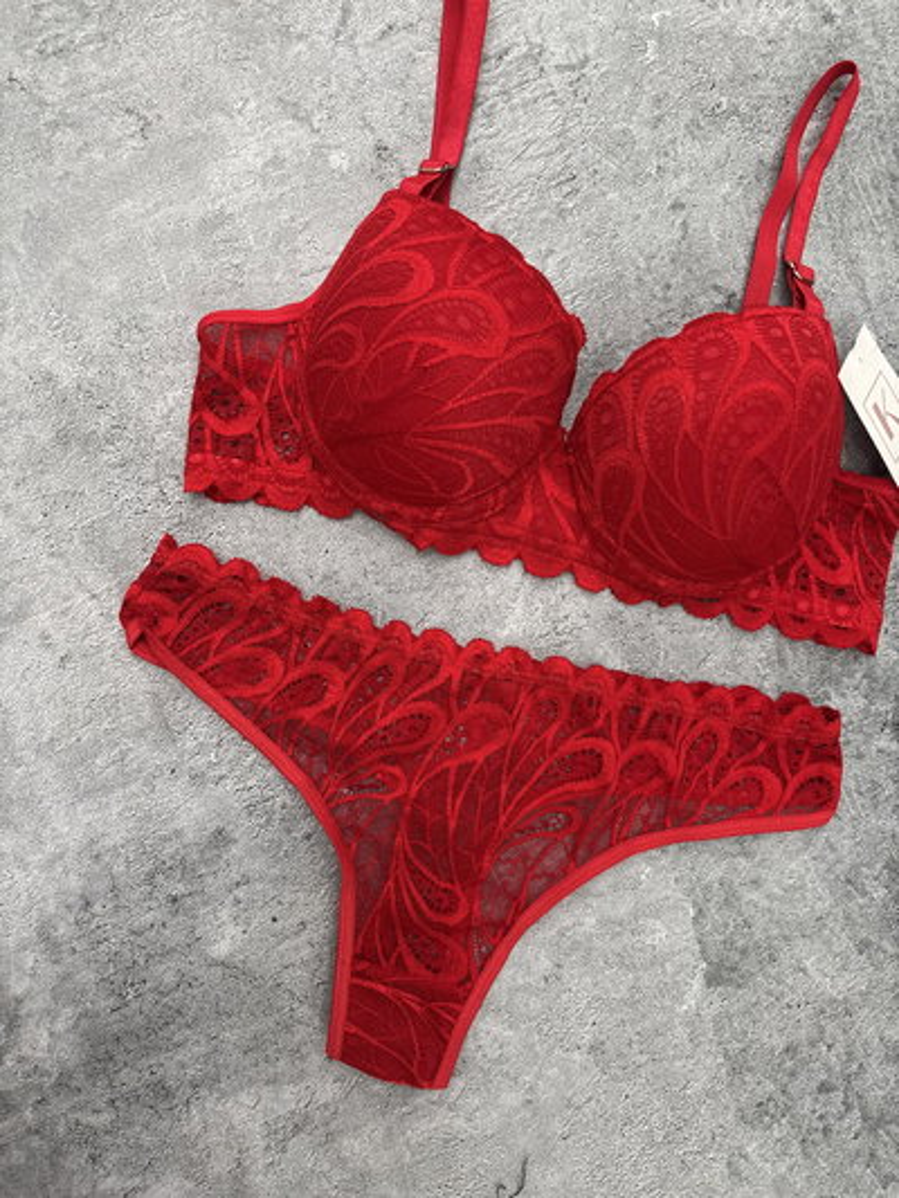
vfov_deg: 67.3
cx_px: 450
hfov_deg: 53.1
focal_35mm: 26
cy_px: 599
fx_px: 900
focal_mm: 5.96
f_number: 1.6
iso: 100
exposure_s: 1/50
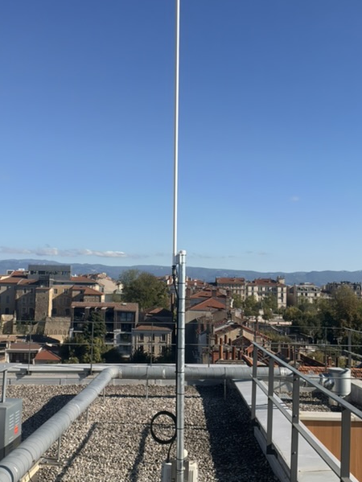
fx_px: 571
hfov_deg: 35.1
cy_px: 257
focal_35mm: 41
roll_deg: -4.2
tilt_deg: +4.4
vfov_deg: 45.7
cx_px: 164
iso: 64
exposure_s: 1/4098
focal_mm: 6.93
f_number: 1.8
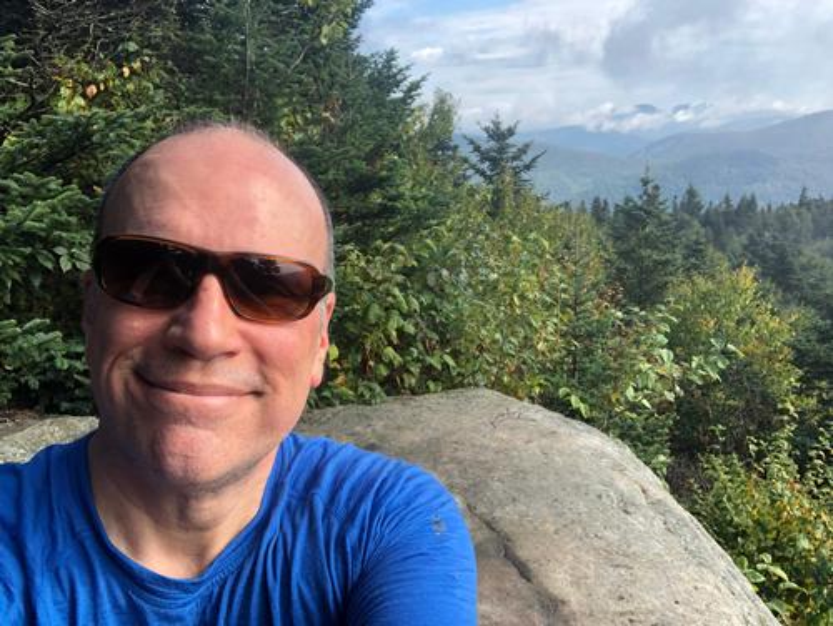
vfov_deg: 44.2
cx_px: 416
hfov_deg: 56.8
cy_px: 313
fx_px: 771
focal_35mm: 32
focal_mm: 2.87
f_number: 2.2
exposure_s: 1/253
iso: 20
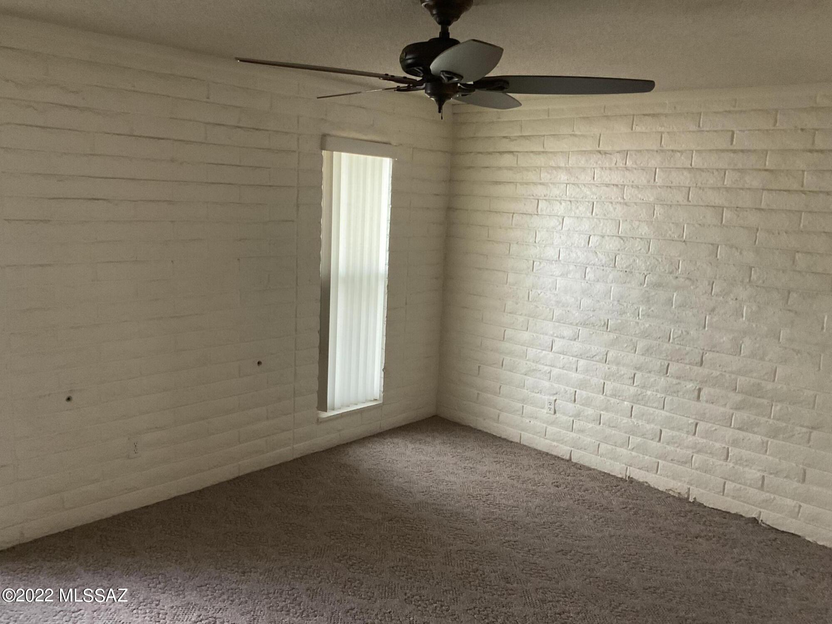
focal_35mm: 29
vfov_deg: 48.2
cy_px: 312
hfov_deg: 61.7
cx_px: 416
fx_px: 697
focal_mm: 3
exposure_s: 1/40
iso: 200
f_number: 1.8
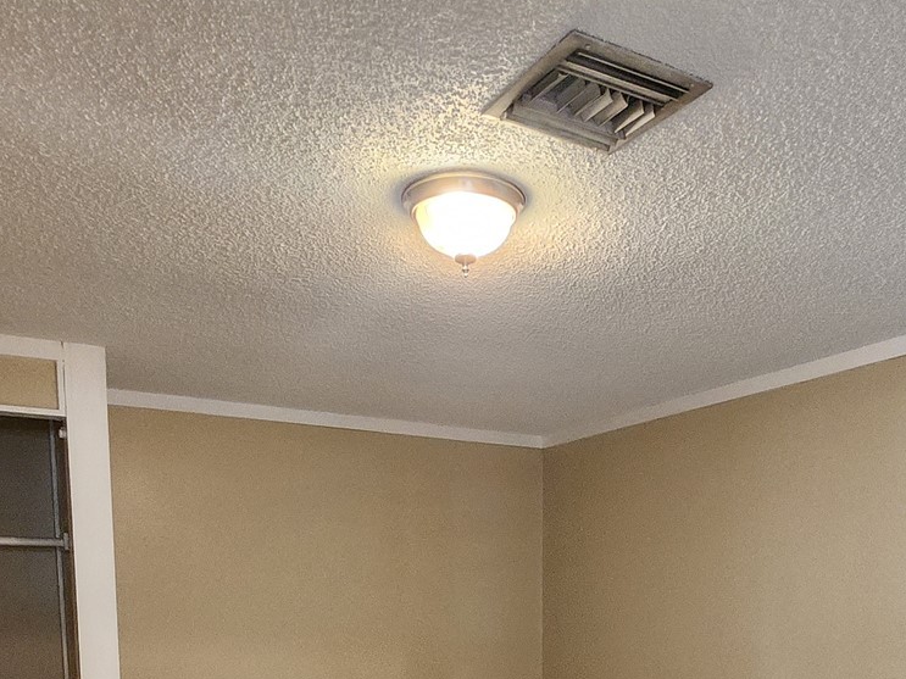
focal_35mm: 28
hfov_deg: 63.2
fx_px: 733
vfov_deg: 41.2
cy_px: 723
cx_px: 507
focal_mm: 1.7
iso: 320
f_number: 2.2
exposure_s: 1/40
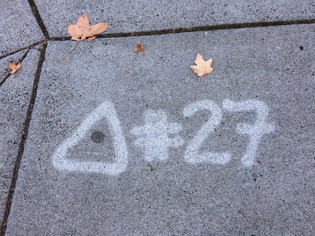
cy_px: 118
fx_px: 264
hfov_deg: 61.7
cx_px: 158
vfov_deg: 48.2
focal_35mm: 29
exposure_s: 1/120
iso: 40
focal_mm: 4.15
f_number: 2.2
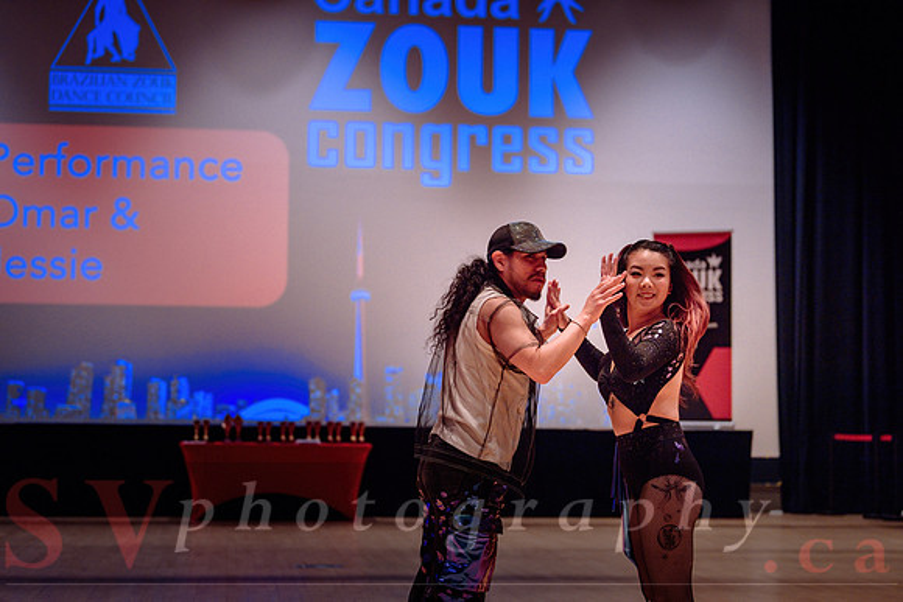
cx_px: 475
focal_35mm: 75
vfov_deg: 18.3
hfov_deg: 27.1
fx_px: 1870
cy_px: 313
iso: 1600
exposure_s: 1/160
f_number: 2.8
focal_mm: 70
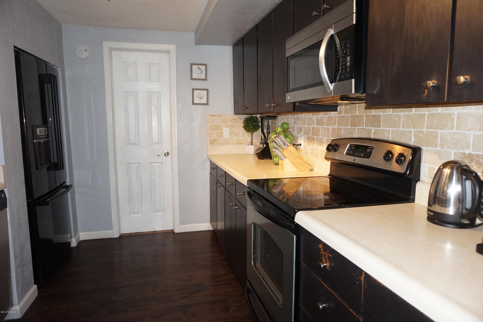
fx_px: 322
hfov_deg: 73.8
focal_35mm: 24
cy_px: 161
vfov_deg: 53.1
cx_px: 242
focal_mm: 16
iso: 800
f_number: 3.5
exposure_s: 1/160
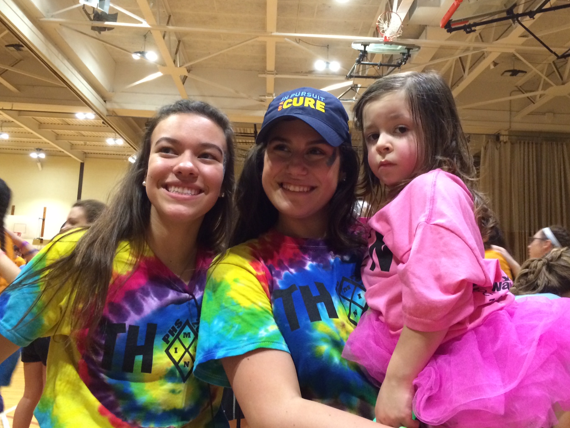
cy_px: 191
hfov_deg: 51.4
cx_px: 285
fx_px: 593
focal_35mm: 36
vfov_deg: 39.6
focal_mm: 4.12
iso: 250
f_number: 2.2
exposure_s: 1/30
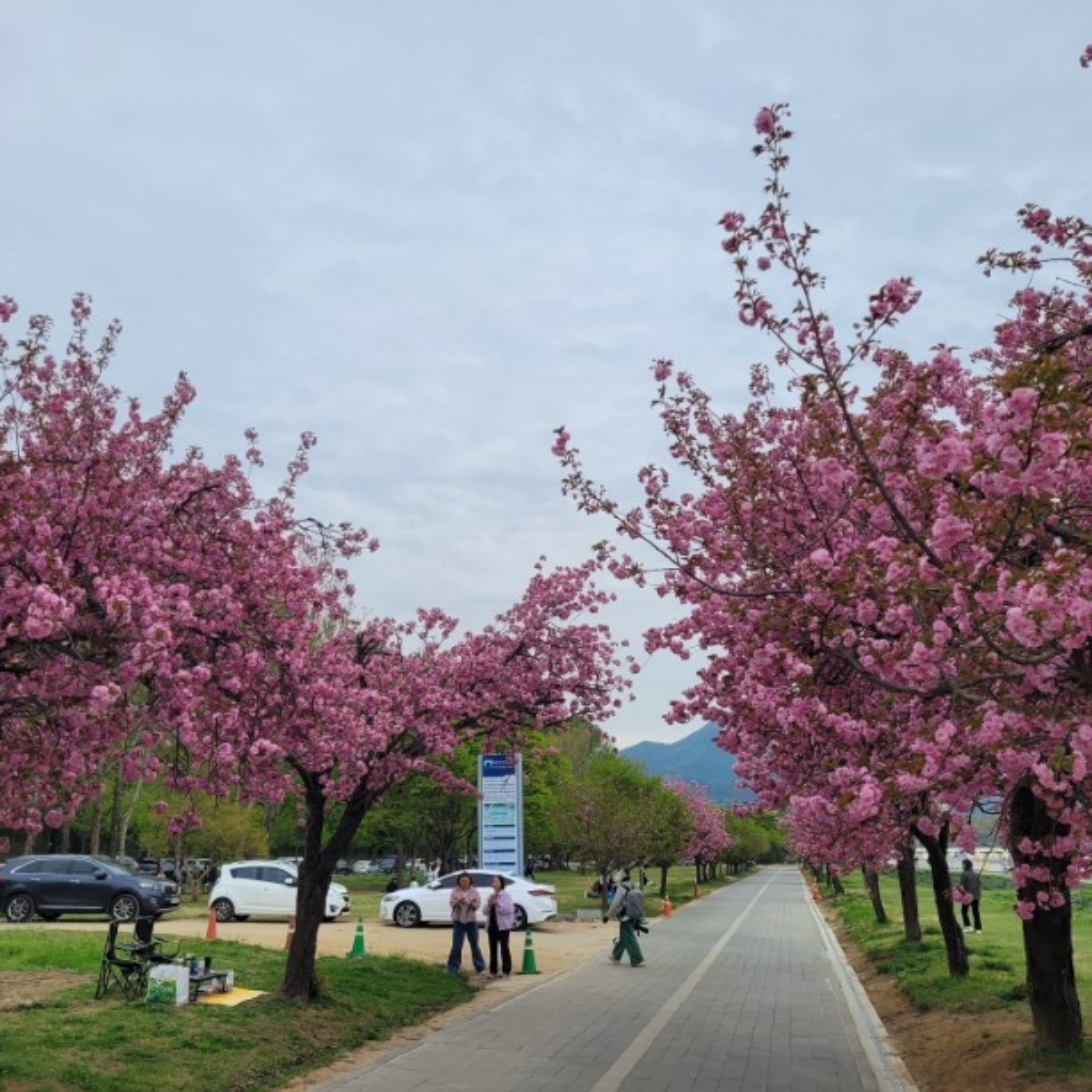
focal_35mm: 32
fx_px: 1142
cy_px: 568
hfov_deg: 51.1
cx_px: 575
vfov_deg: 51.1
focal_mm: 5.4
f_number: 1.8
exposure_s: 1/1350
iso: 40
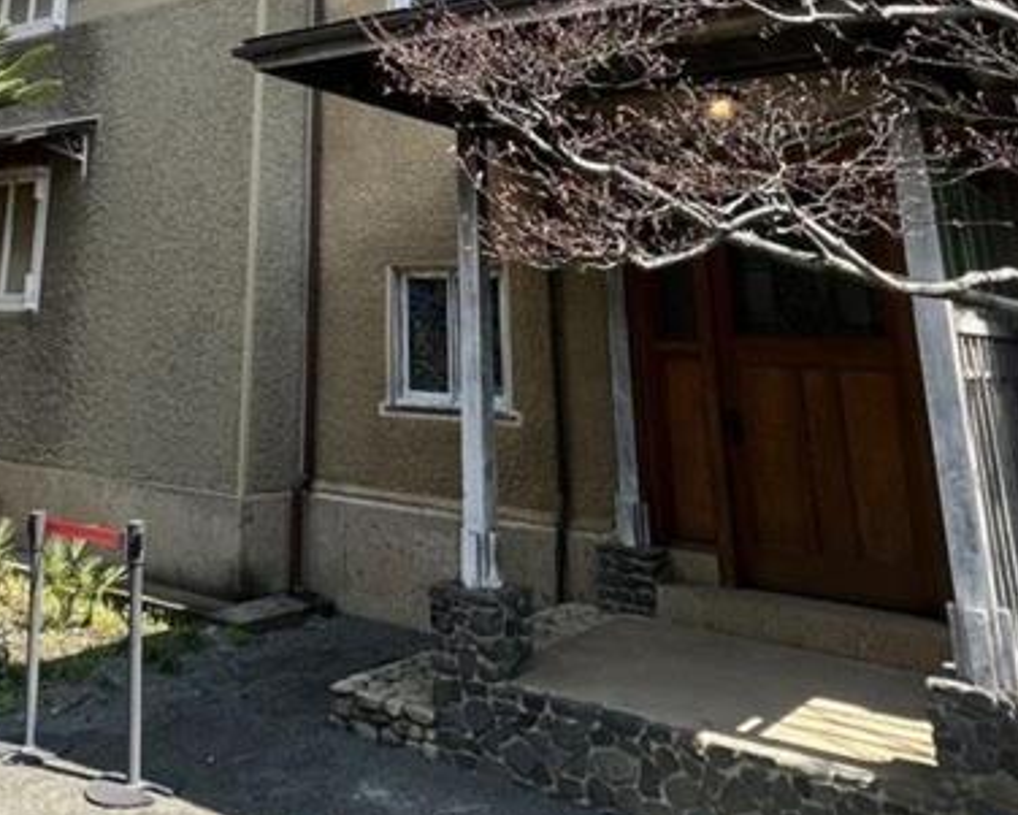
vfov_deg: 37.8
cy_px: -30
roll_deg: -1.9
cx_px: 282
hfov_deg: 51.1
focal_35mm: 34
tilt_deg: +19.9
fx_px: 1025
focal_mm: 1.57
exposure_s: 1/694
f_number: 1.8
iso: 32
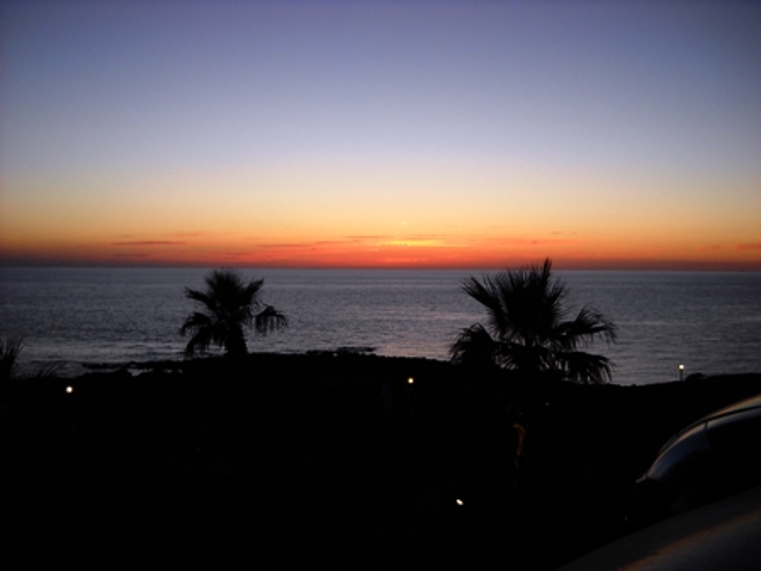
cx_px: 380
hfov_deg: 45.8
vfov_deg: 35.1
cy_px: 286
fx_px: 901
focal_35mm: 41
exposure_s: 1/60
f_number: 3.1
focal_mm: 6.72
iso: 84
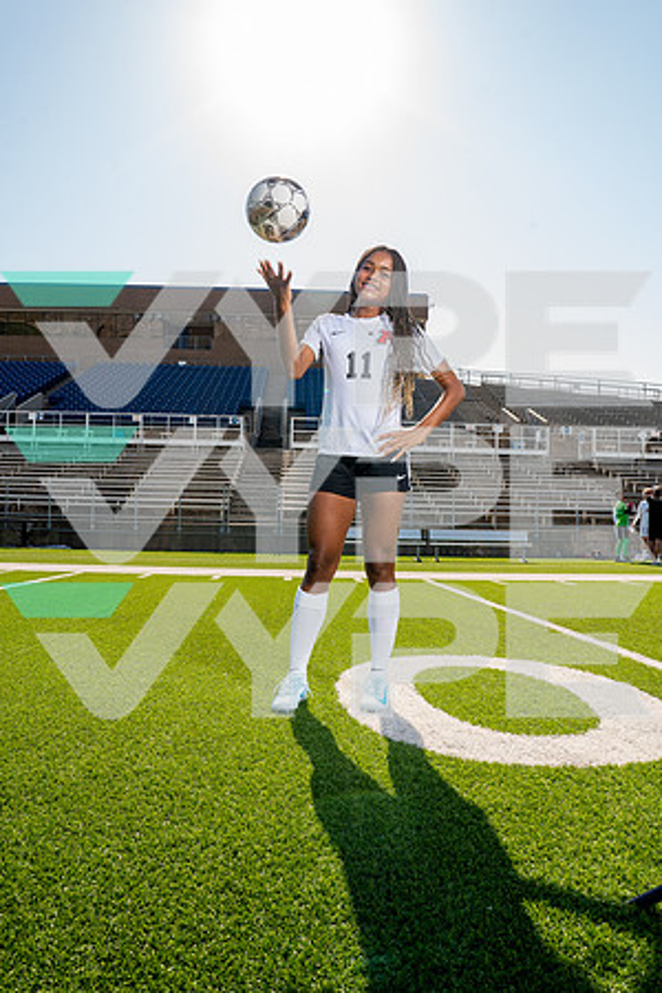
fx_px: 772
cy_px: 496
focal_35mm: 28
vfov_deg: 65.5
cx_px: 331
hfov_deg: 46.4
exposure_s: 1/250
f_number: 10
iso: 320
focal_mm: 28
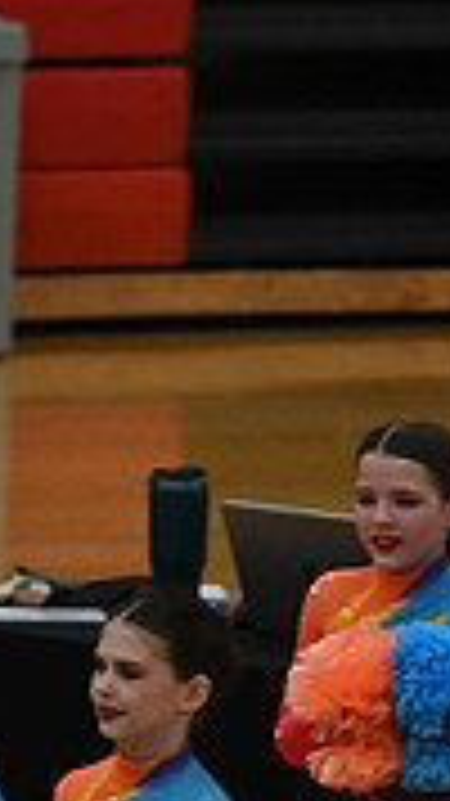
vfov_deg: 2.7
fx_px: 16859
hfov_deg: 1.5
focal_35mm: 794
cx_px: 1278
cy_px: 812
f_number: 4
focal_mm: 155
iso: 5000
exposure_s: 1/500
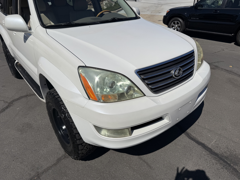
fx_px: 166
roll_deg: +2.0
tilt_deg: -32.5
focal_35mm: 24
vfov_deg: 56.8
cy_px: 90
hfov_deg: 71.6
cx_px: 120
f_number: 1.78
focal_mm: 6.76
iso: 80
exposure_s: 1/17544
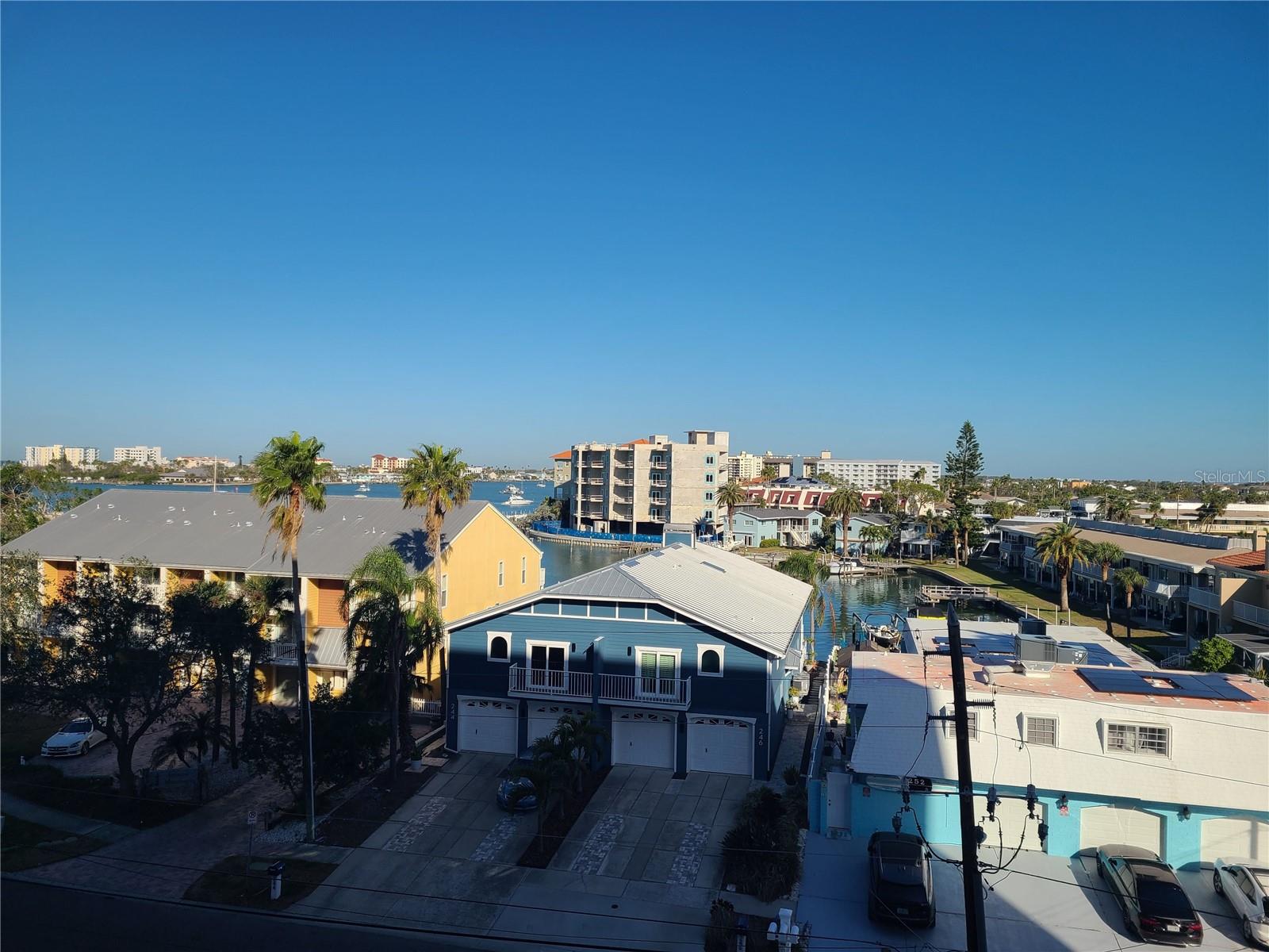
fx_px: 953
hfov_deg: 67.3
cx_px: 634
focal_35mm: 26
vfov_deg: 53.1
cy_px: 476
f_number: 1.8
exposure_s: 1/4010
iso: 40
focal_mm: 5.4
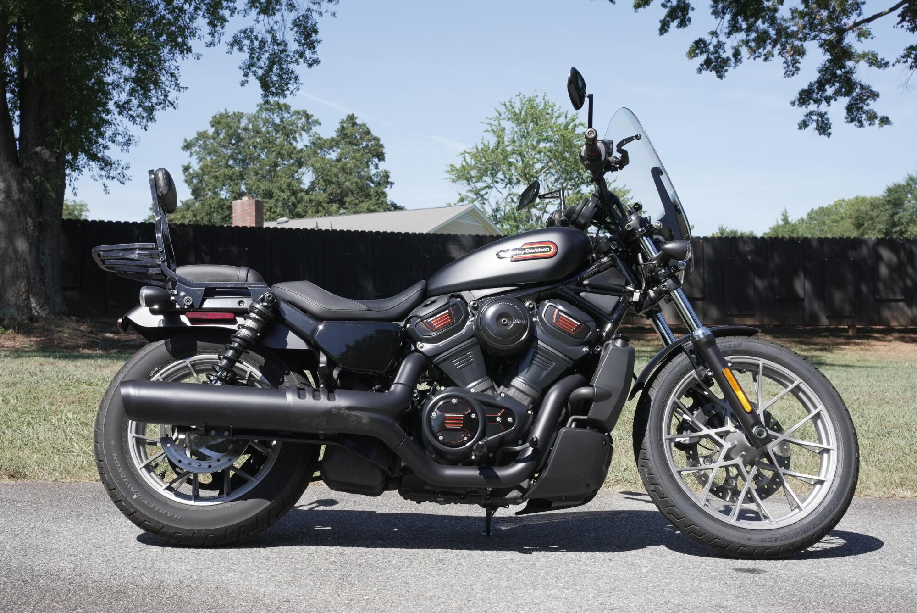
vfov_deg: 26.7
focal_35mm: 51
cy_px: 306
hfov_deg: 39.1
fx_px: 1292
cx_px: 458
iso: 1250
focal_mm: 50.7
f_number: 11
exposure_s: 1/800
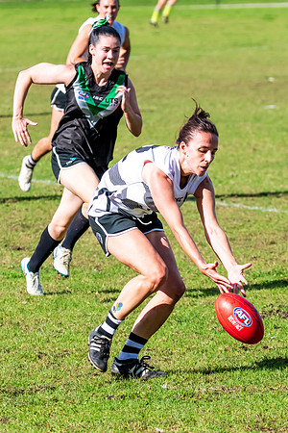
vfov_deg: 5.3
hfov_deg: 3.5
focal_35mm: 388
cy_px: 267
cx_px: 220
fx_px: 4658
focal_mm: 210
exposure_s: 1/2500
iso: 800
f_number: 8
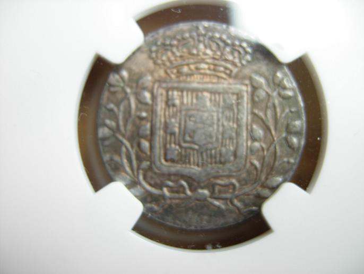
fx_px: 379
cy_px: 137
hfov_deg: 51.3
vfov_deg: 39.7
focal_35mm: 36
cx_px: 182
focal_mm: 7.5
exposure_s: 1/14.6
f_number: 2.7
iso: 50
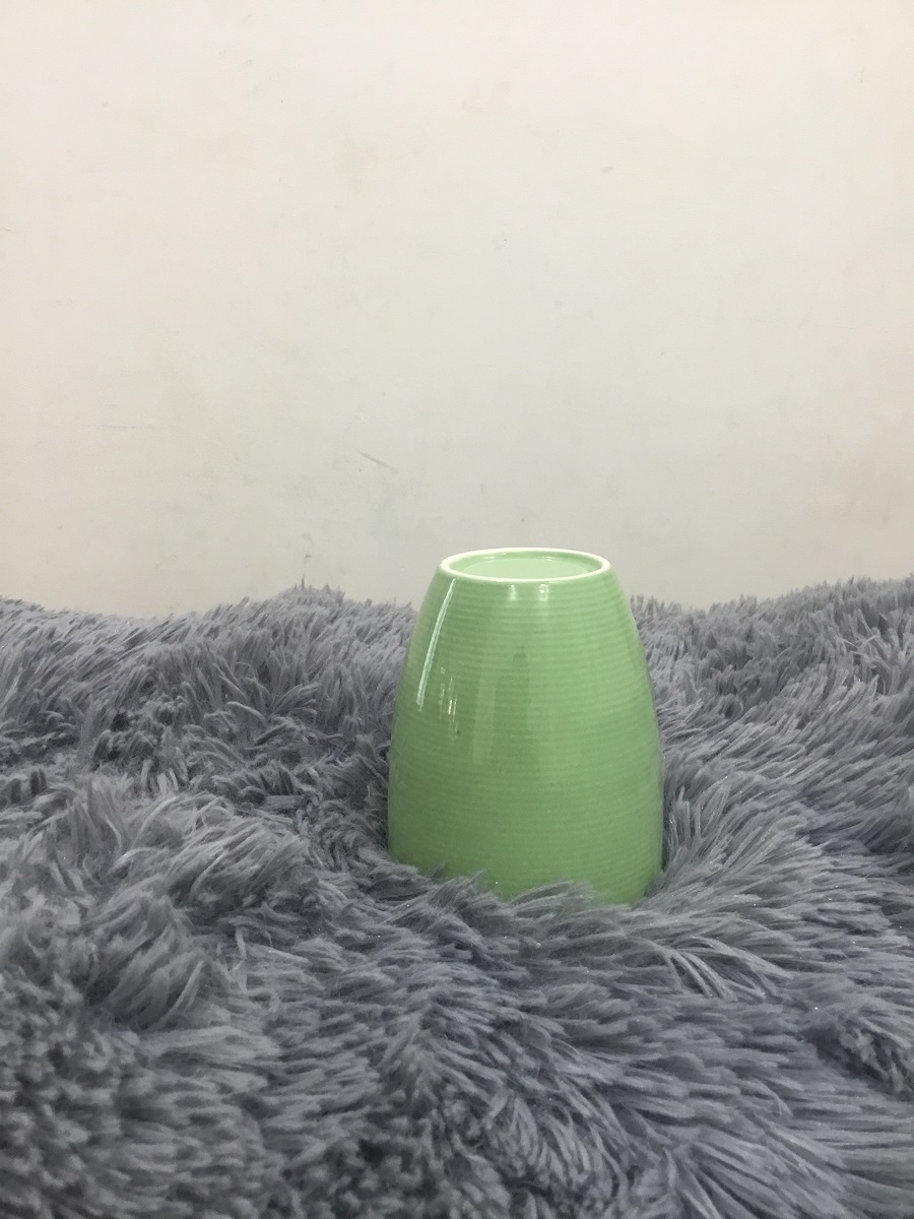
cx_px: 457
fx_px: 1091
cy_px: 610
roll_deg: +0.8
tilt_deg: -13.2
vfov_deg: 58.4
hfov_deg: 45.4
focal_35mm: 31
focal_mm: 3.3
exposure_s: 1/33
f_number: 2.4
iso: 100
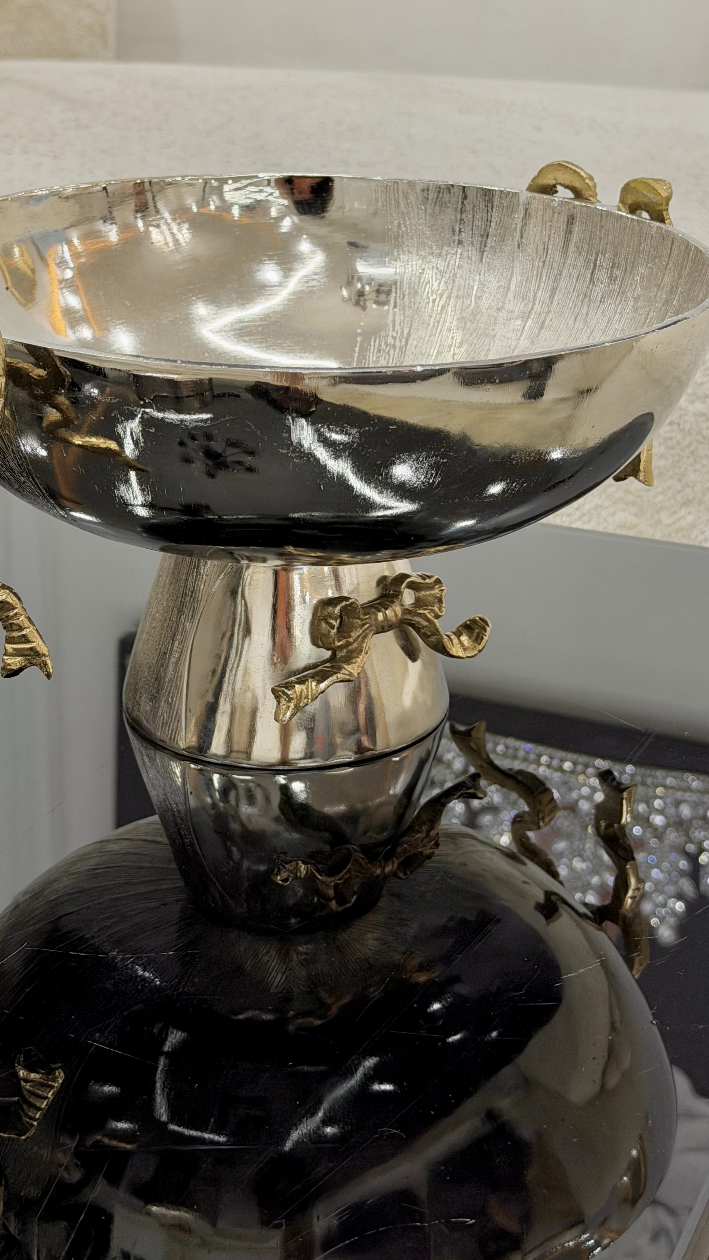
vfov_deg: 31.8
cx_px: 280
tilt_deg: -18.5
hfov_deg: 18.2
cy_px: 486
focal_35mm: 66
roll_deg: -0.7
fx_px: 2206
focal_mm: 6.76
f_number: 1.78
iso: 100
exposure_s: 1/100
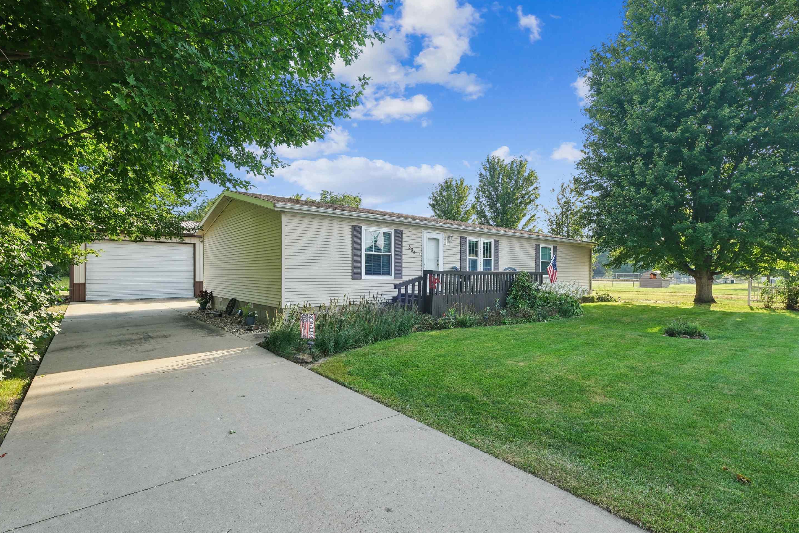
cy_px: 280
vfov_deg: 70.4
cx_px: 400
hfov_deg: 93.3
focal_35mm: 17
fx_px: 377
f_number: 9
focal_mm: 10.5
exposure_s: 1/80
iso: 400
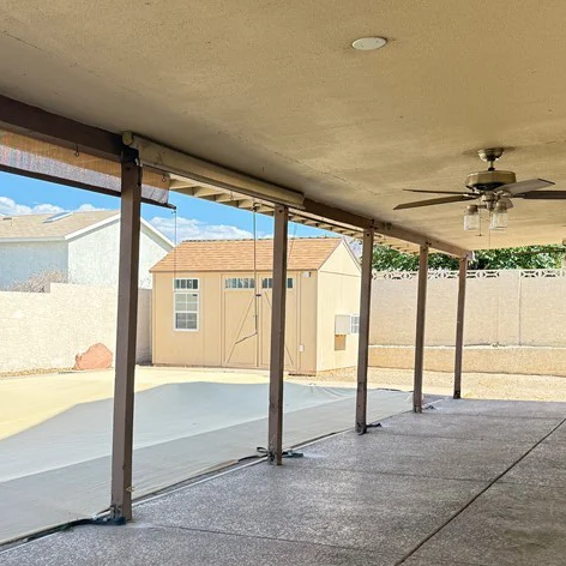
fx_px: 851
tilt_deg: -0.4
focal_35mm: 46
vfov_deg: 36.7
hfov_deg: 36.6
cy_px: 326
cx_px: 219
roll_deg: -0.6
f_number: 1.78
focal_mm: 6.76
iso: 100
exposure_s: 1/1553
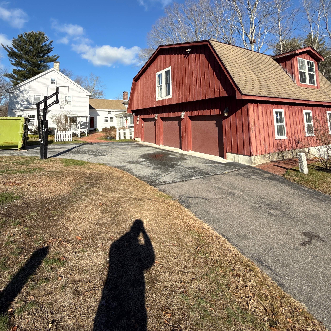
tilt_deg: +9.0
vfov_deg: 76.7
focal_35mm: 18
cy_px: 96
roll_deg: -0.2
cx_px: 155
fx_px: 195
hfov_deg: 80.6
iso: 50
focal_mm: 2.22
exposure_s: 1/2165
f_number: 2.2
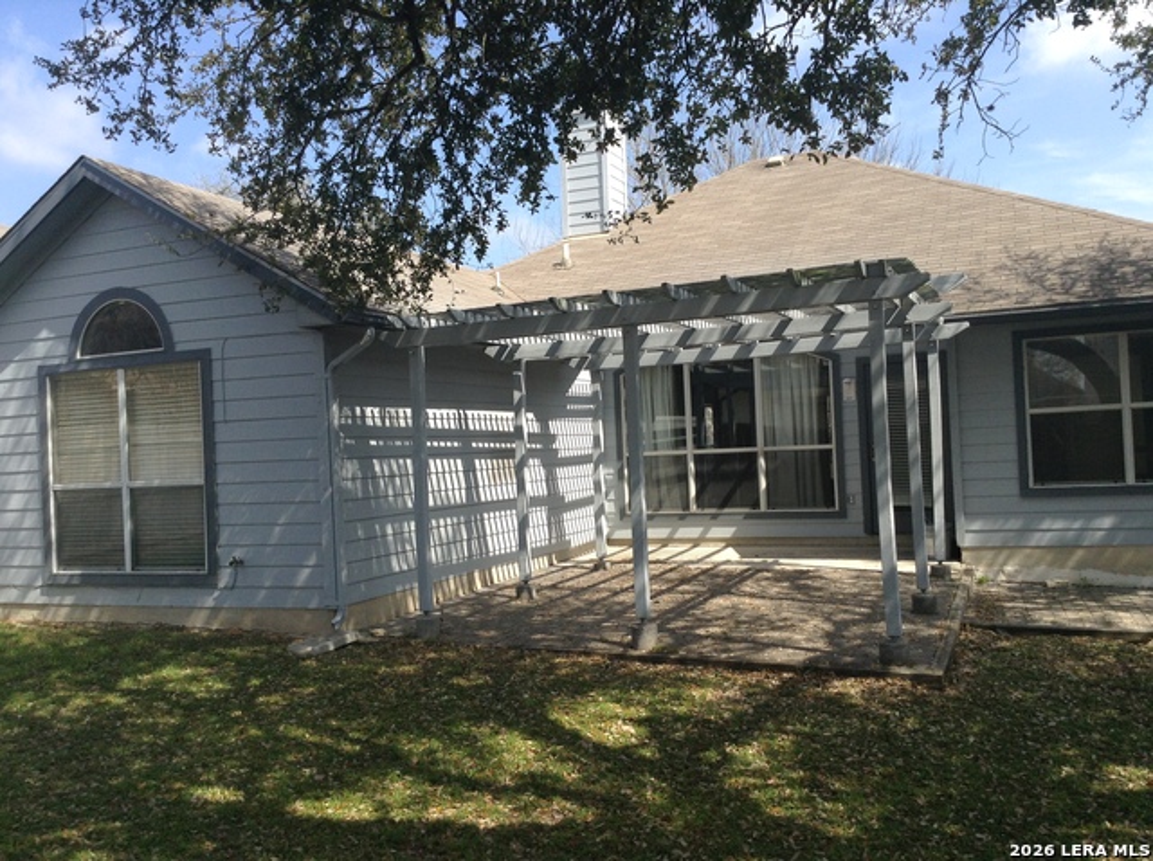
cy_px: 430
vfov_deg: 42.8
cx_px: 576
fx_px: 1098
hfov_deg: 55.4
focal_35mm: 33
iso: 25
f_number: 2.4
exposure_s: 1/698
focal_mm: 3.3
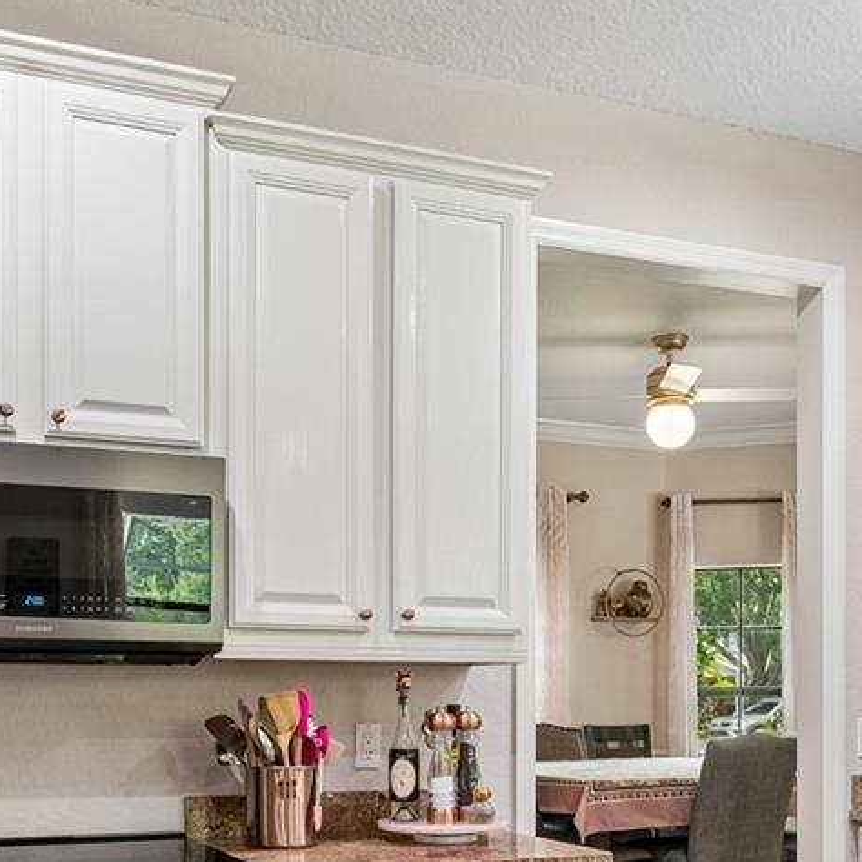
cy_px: 702
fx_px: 1211
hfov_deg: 39.2
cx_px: 426
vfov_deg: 37.6
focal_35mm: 43
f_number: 7.1
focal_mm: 10
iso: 100
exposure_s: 1/5
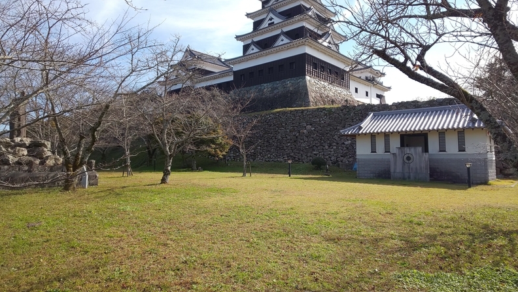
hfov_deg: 81.2
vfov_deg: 51.2
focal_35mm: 22
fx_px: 302
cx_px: 258
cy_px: 119
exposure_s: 1/680
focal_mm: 3.45
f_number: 1.94
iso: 28
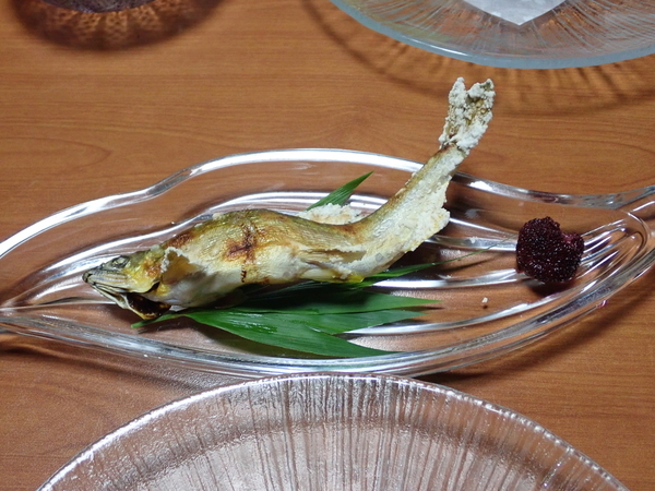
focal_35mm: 40
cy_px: 246
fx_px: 757
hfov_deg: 46.8
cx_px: 328
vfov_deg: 36.0
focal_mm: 7.34
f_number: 2.8
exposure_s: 1/40
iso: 800
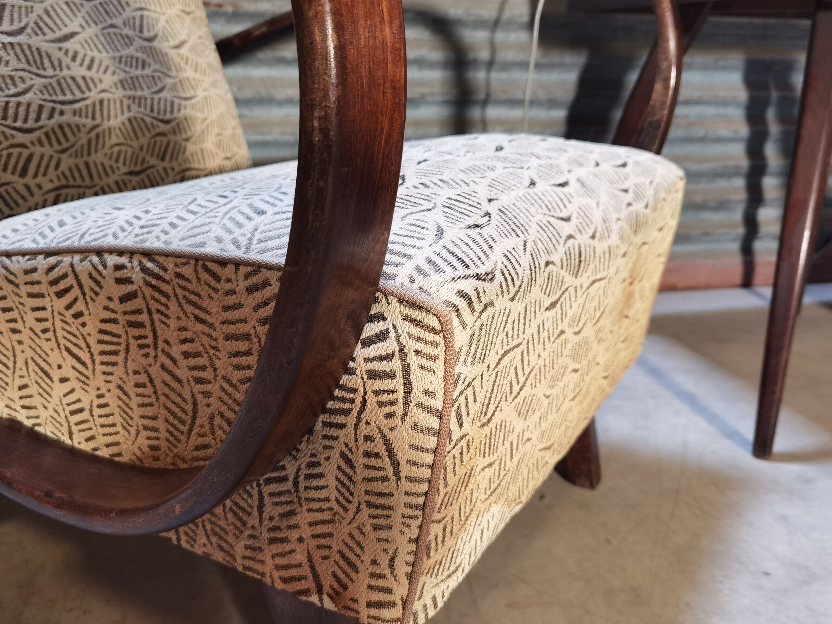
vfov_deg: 46.8
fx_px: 721
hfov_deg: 60.0
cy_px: 312
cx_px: 416
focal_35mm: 30
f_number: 1.9
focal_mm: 6.71
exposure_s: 1/50
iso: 250
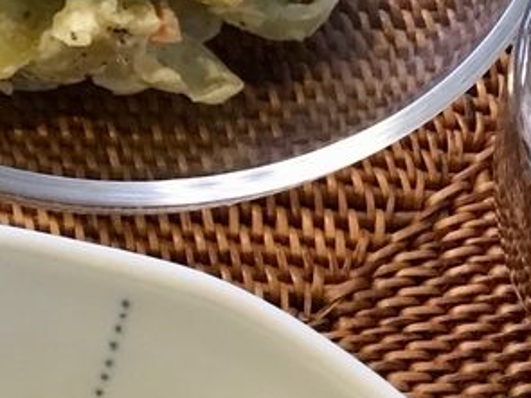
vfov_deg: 12.9
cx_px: -101
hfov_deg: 16.6
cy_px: 328
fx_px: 1748
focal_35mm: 114
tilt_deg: -62.4
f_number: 1.8
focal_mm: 3.99
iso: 40
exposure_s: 1/17
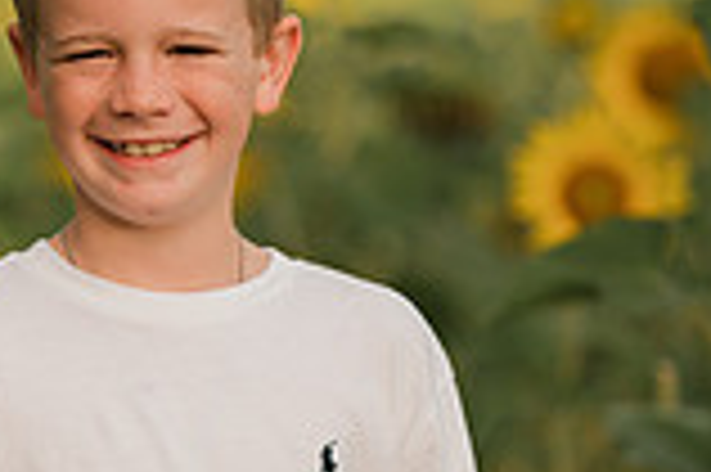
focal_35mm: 428
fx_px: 8444
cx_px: 108
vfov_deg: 3.2
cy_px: 382
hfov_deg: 4.8
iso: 100
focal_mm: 150
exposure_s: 1/400
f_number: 2.8
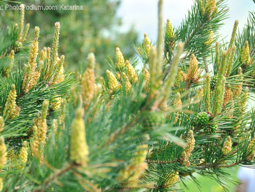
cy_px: 96
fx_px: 965
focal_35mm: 131
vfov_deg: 11.3
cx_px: 120
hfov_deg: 15.1
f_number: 5.6
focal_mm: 80
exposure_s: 1/200
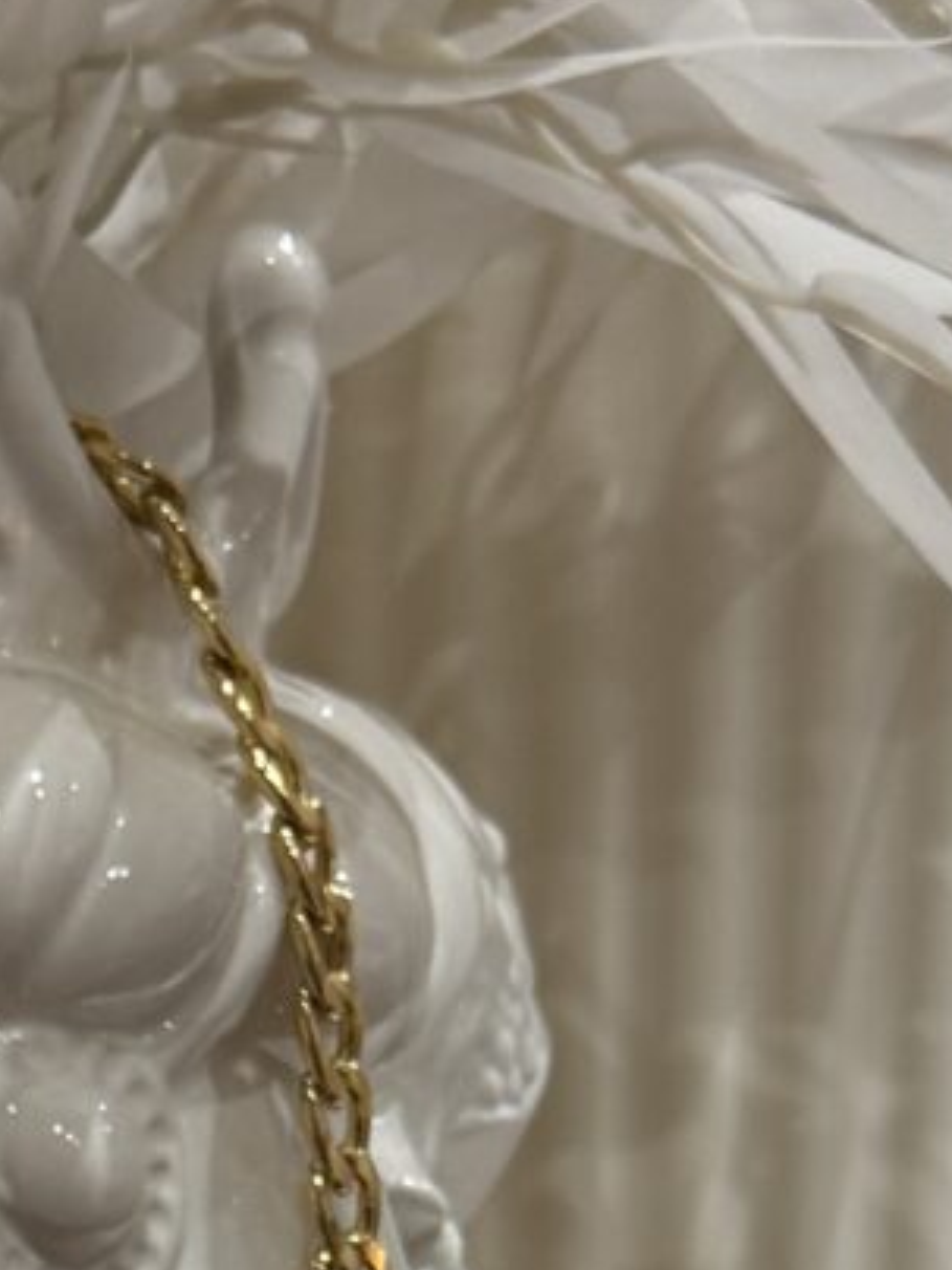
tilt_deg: -14.7
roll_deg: -0.2
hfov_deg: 9.7
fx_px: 5574
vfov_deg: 12.2
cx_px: 82
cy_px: 2090
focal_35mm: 152
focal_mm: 6.76
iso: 200
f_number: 1.78
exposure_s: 1/100
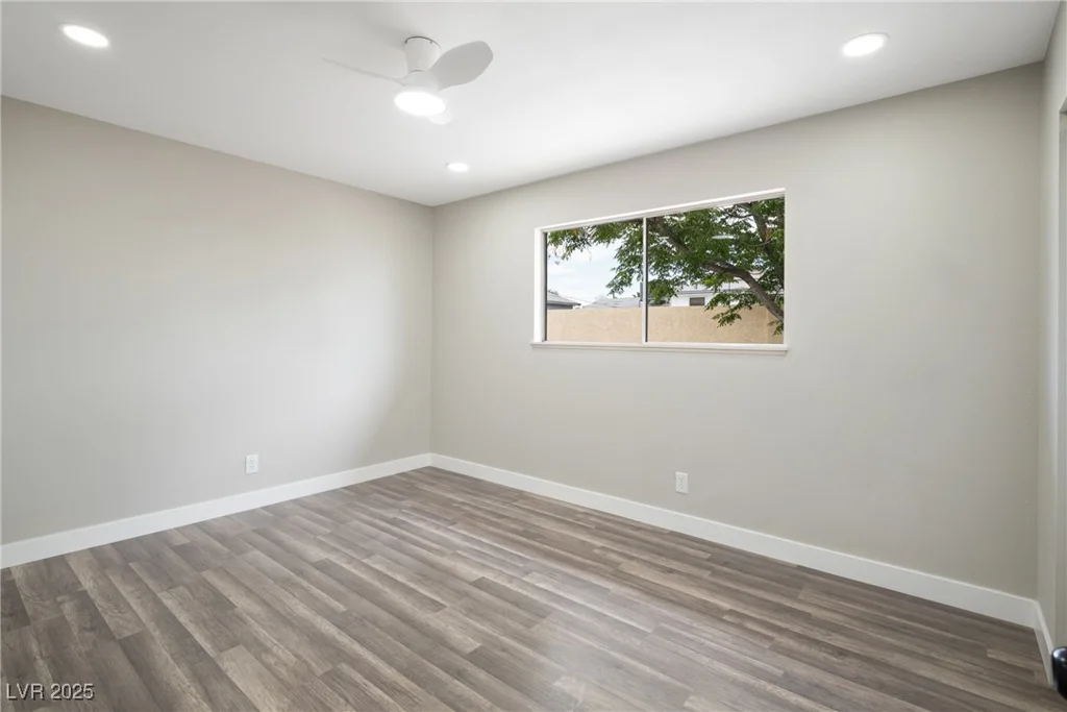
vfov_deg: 73.4
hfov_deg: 96.4
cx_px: 534
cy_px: 356
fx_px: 477
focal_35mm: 16
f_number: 9
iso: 100
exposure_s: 1/6
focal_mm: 16.1
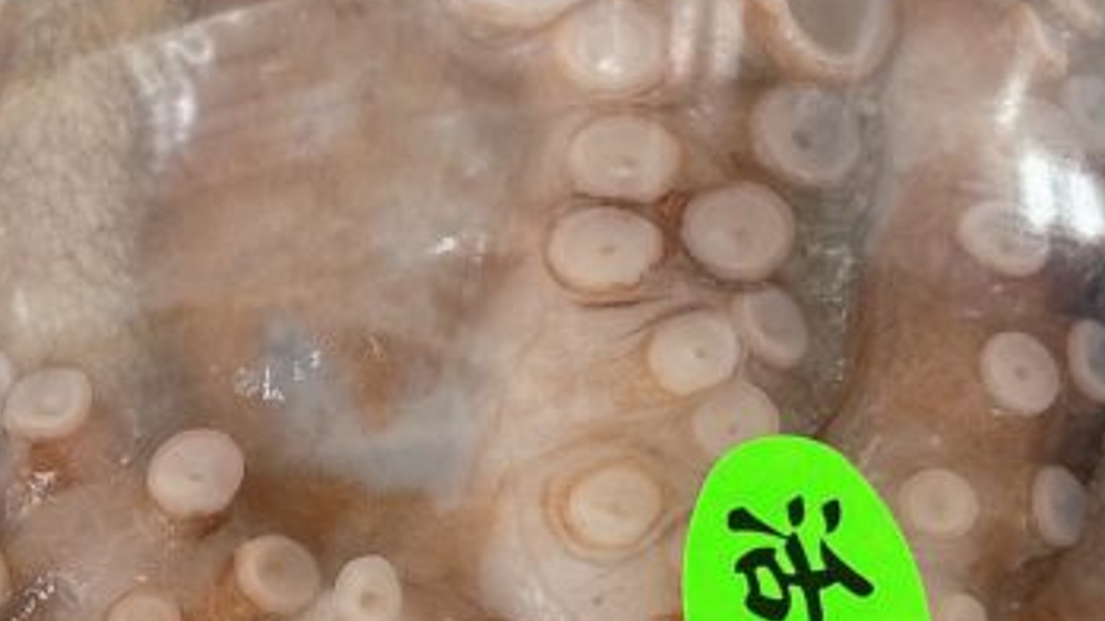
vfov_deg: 15.3
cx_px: 184
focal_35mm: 78
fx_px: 2285
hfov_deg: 26.6
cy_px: 586
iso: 100
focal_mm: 5.96
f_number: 1.6
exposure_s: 1/60
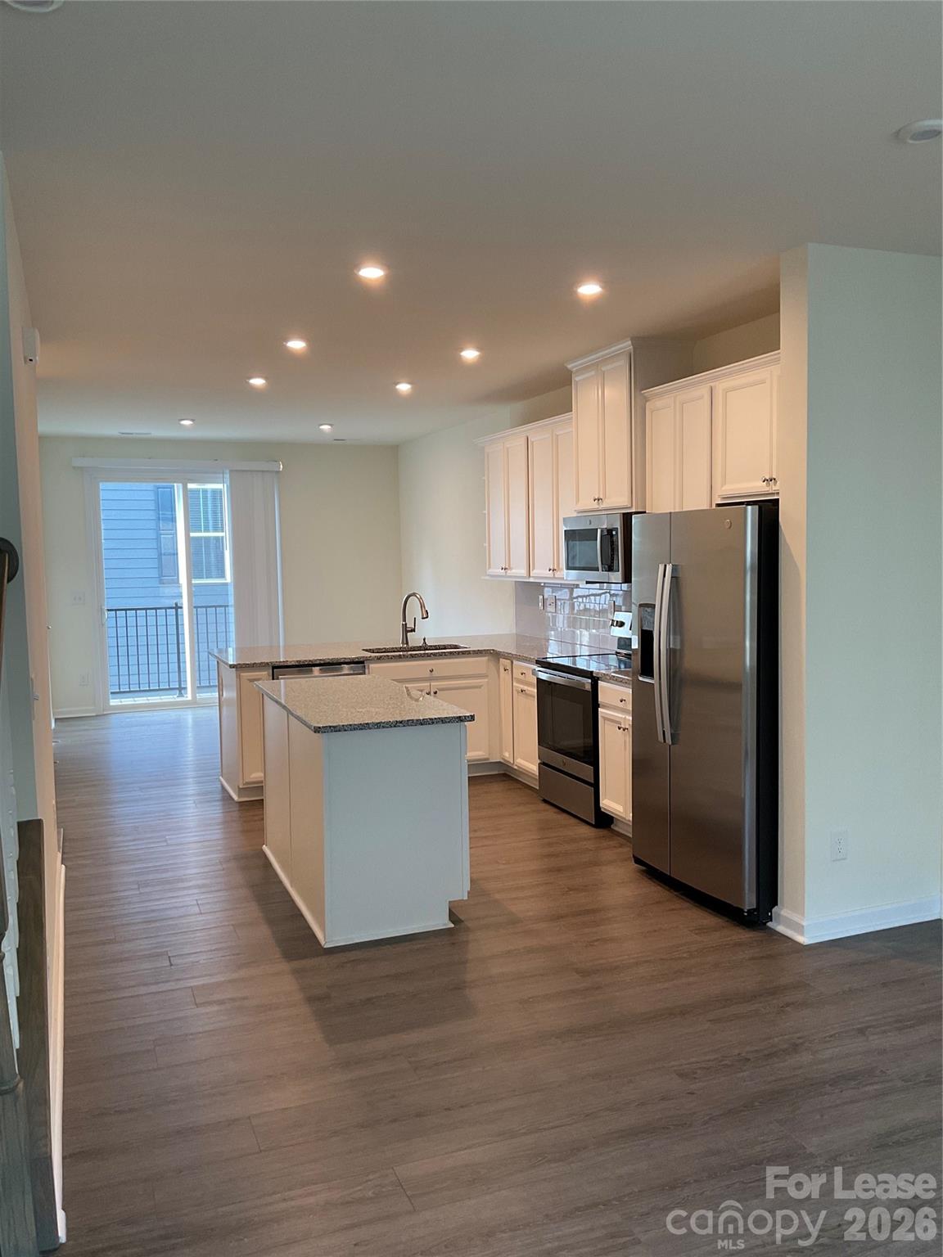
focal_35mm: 29
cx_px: 472
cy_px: 628
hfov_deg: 48.2
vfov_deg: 61.7
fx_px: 1053
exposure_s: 1/60
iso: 50
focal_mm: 3
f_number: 1.8
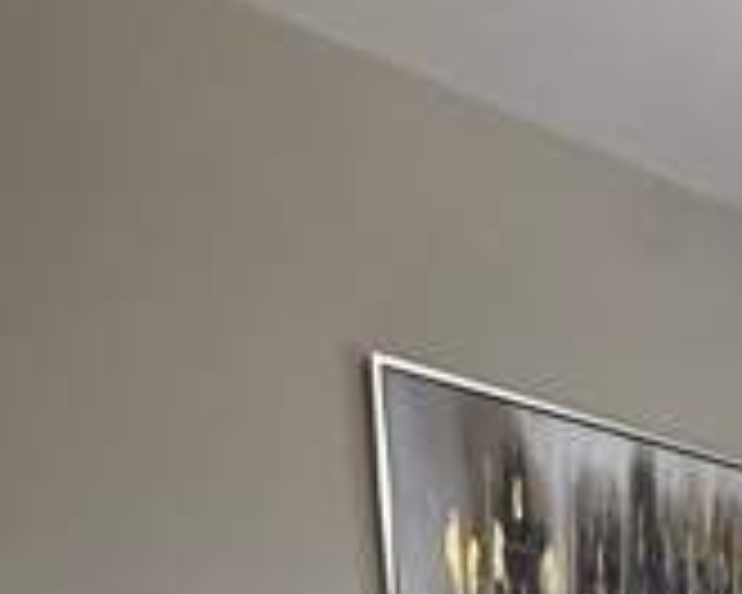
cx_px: 859
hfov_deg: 30.7
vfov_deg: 17.3
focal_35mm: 53
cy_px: 1274
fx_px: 1164
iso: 250
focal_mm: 2.22
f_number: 2.2
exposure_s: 1/60
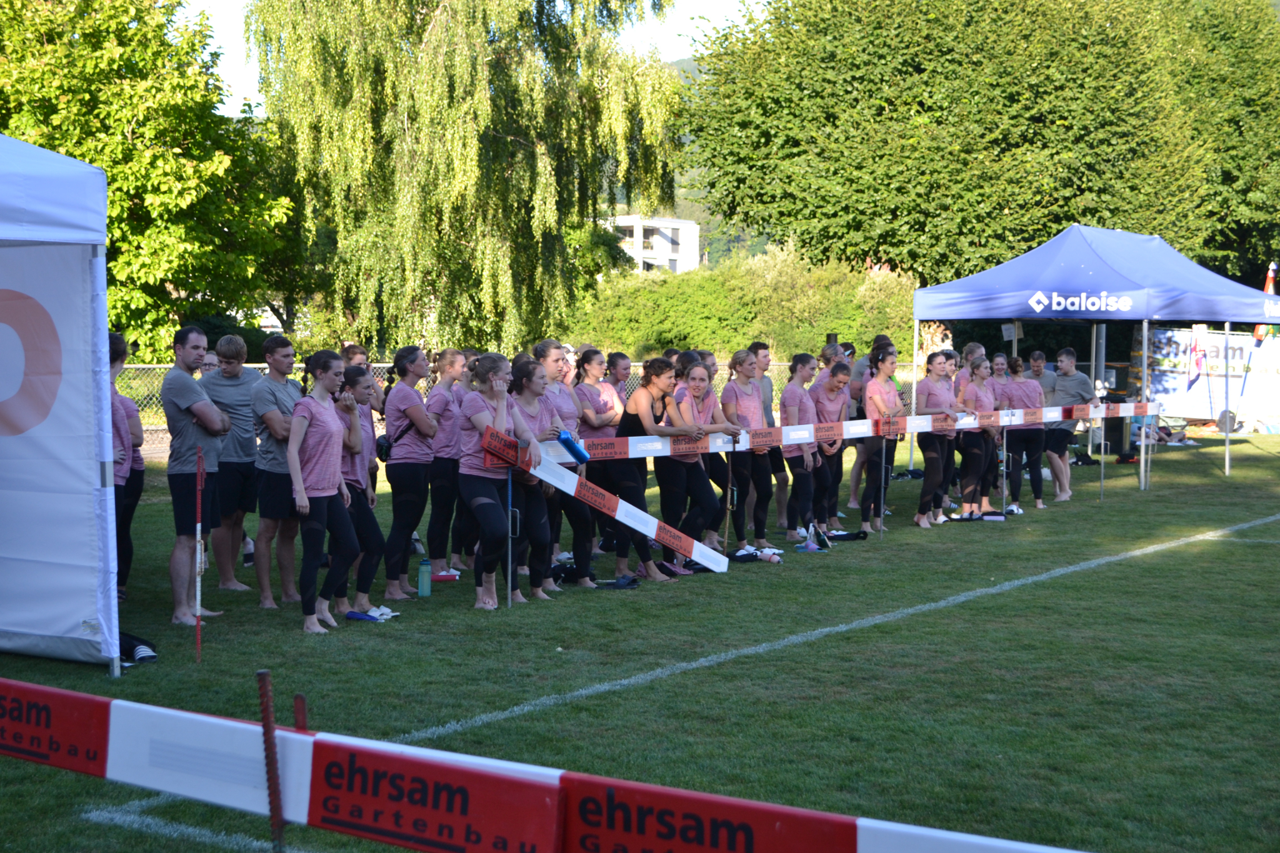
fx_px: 1813
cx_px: 640
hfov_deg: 38.9
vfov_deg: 26.5
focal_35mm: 51
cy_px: 426
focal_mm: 34
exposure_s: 1/125
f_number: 5.6
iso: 160
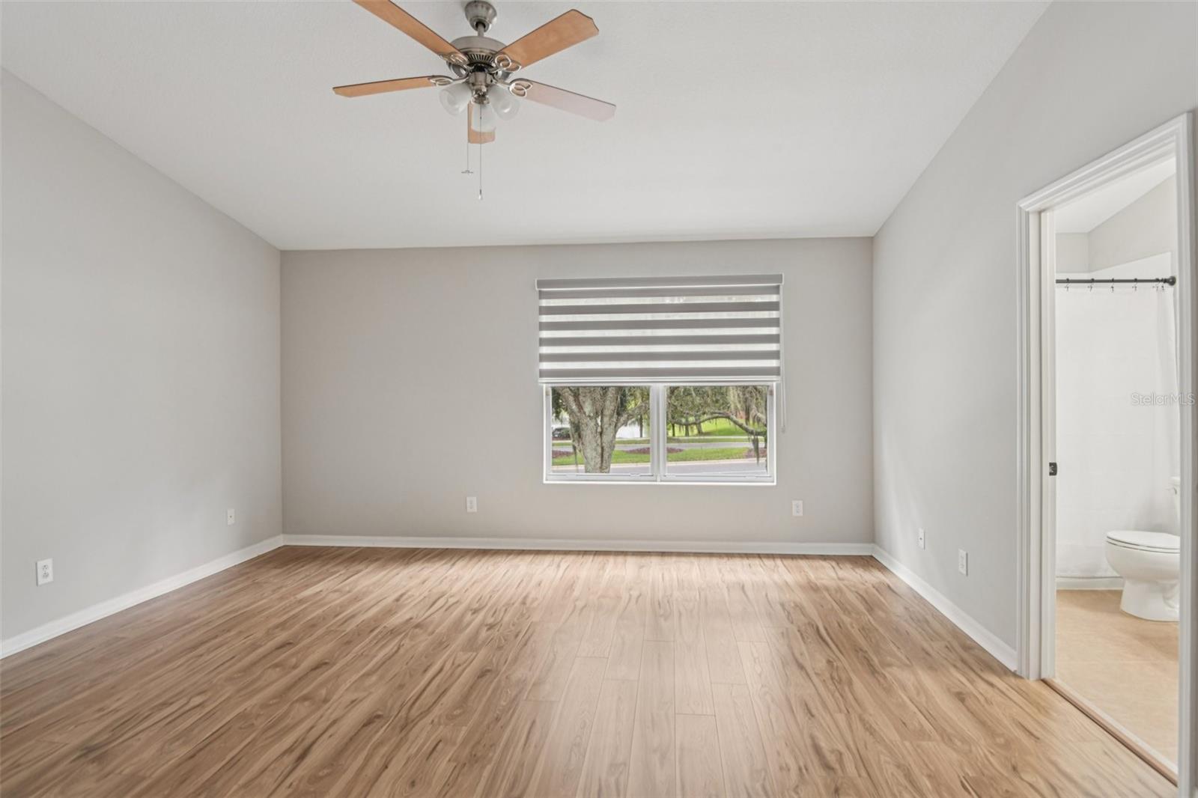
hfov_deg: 96.7
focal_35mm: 16
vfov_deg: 73.7
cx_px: 599
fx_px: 532
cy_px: 399
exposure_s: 1/10
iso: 400
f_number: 9
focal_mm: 16
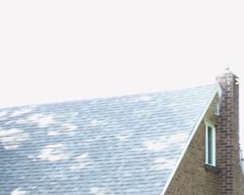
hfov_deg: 19.0
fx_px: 729
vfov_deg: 14.5
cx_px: 88
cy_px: 268
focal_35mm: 101
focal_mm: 5.78
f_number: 3.4
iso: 100
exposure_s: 1/60
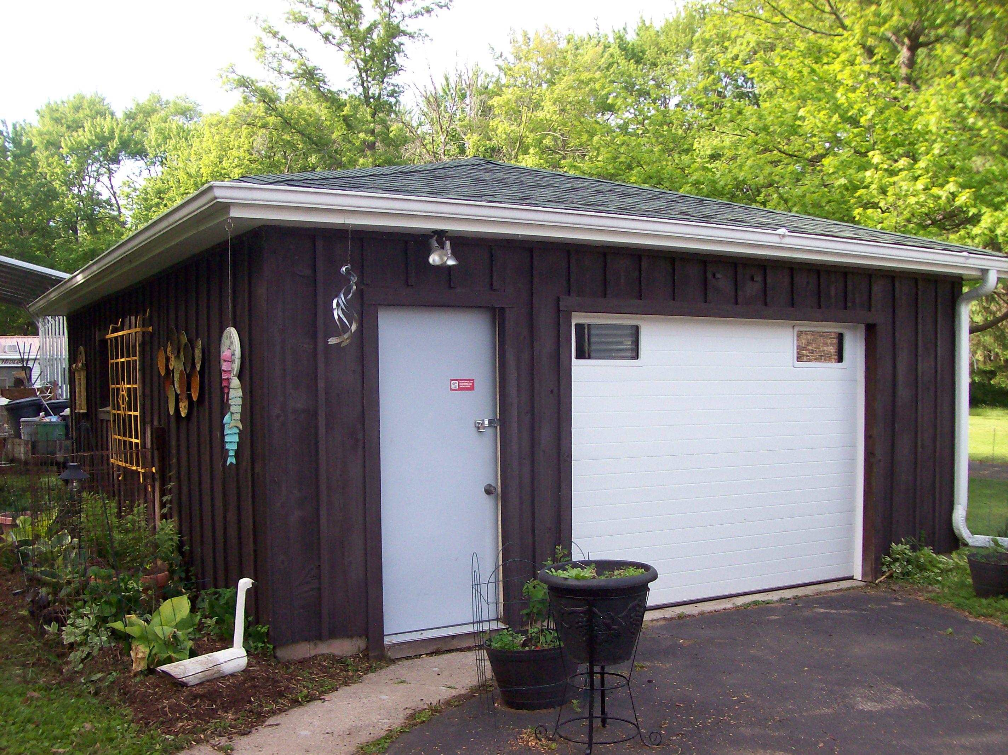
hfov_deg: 51.4
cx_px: 504
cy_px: 378
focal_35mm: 36
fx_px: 1048
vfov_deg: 39.6
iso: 80
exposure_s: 1/267
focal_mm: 6
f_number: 2.7
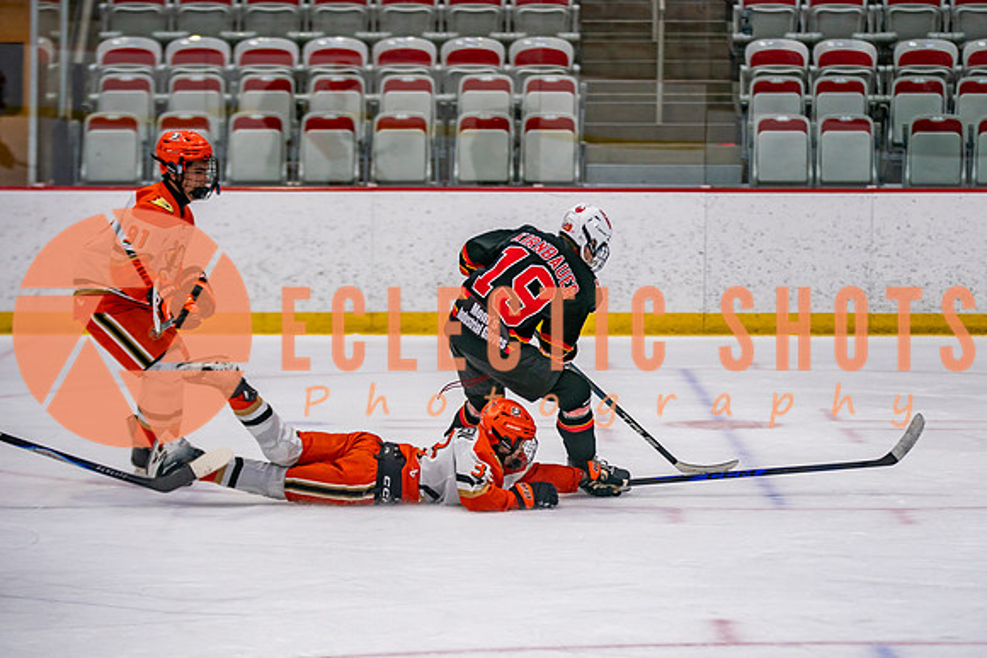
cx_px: 566
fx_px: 4239
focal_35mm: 155
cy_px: 379
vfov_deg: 8.9
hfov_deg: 13.3
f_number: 2.8
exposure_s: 1/640
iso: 640
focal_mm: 120
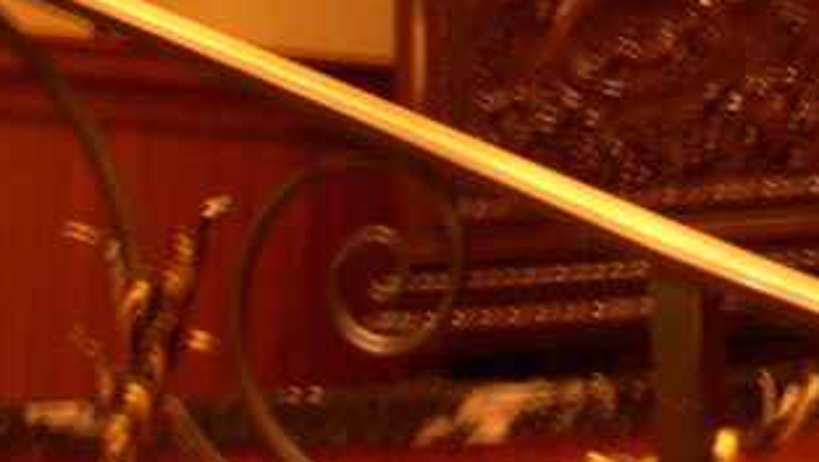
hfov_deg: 13.4
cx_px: 735
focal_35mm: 159
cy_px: -572
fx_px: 3455
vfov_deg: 7.3
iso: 208
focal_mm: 12.2
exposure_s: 1/4.6
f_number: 3.4
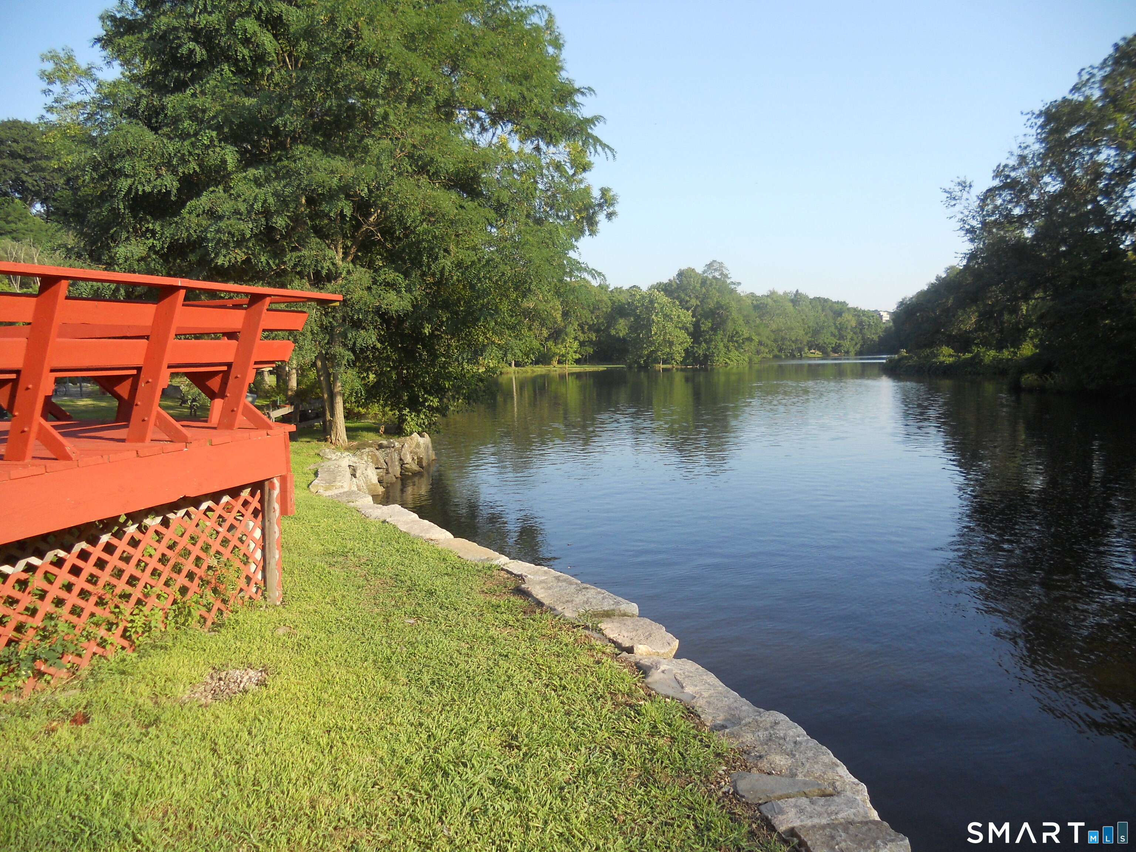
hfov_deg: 65.3
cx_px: 568
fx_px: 886
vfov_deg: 51.4
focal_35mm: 27
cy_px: 426
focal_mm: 4.9
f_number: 3.2
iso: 80
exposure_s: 1/320
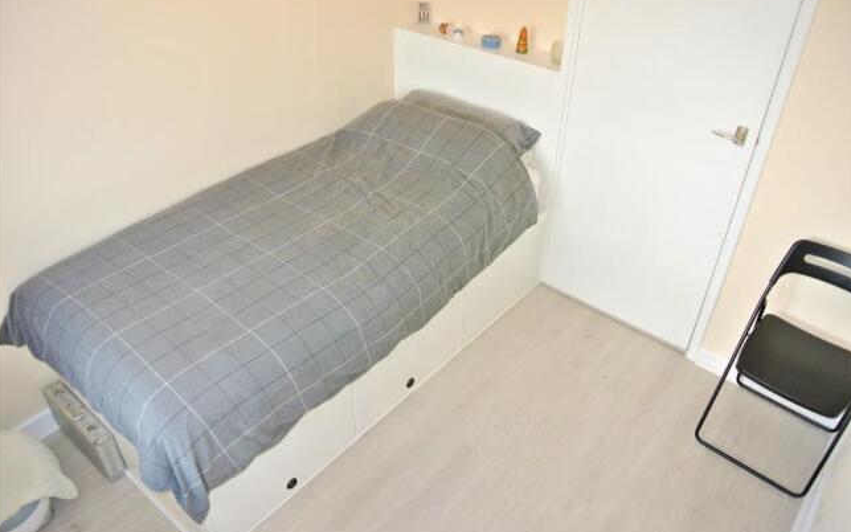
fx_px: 649
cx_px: 428
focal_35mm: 28
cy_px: 259
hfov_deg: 66.5
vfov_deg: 44.5
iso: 180
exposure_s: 1/60
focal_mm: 10
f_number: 3.5
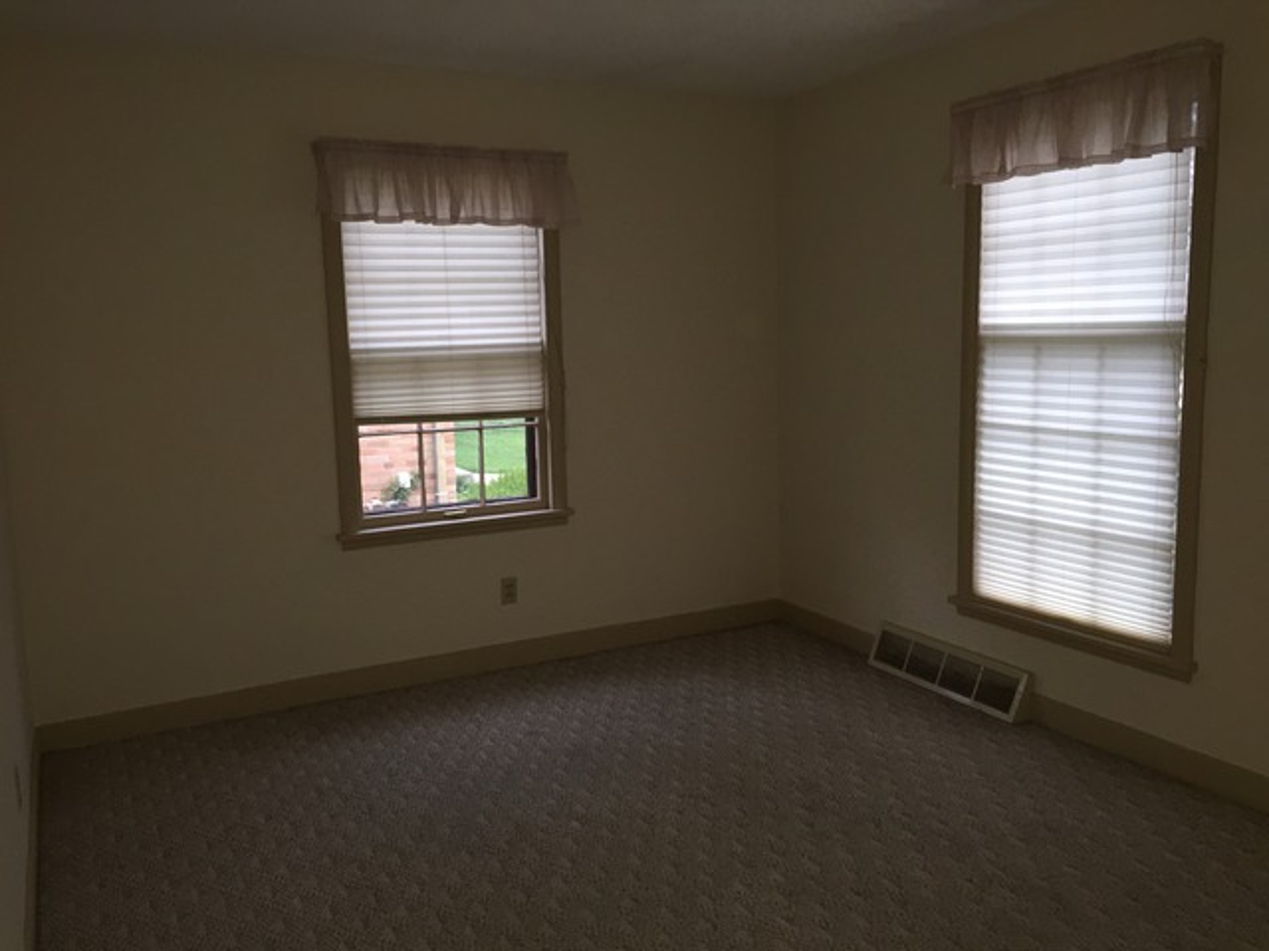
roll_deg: +0.3
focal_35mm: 29
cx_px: 634
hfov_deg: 61.7
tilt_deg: -7.7
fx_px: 1063
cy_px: 476
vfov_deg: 48.2
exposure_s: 1/24
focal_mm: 4.15
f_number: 2.2
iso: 125
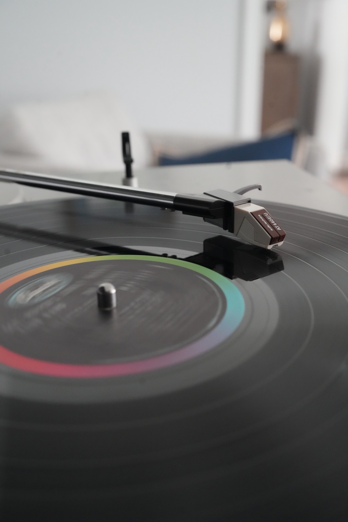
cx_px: 174
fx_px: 580
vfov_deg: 48.5
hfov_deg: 33.4
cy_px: 261
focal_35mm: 40
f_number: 7.1
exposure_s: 1/20
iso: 6400
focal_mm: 40
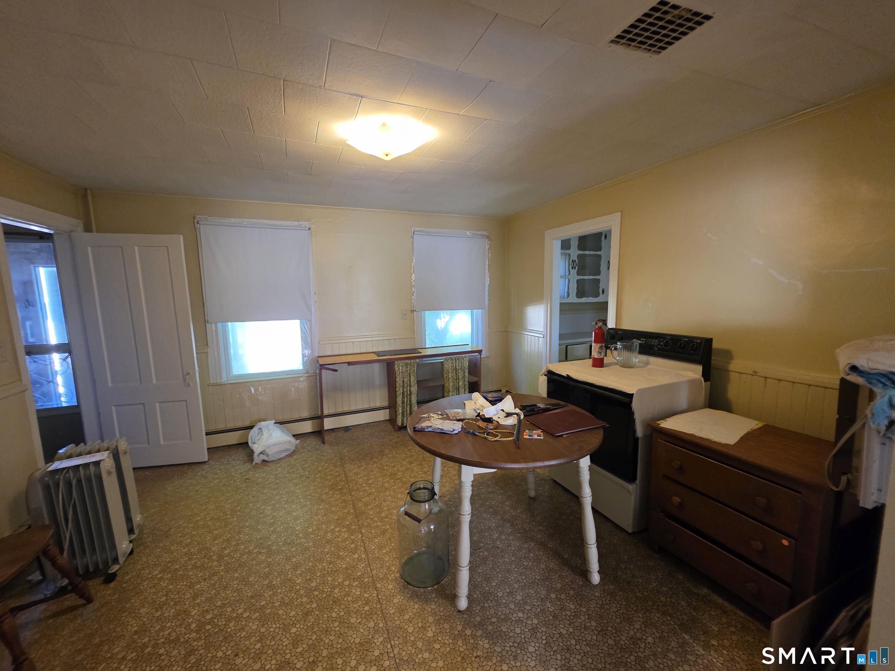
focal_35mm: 13
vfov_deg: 89.9
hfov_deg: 106.2
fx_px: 336
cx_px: 448
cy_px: 336
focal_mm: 2.2
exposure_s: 1/60
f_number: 1.9
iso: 500
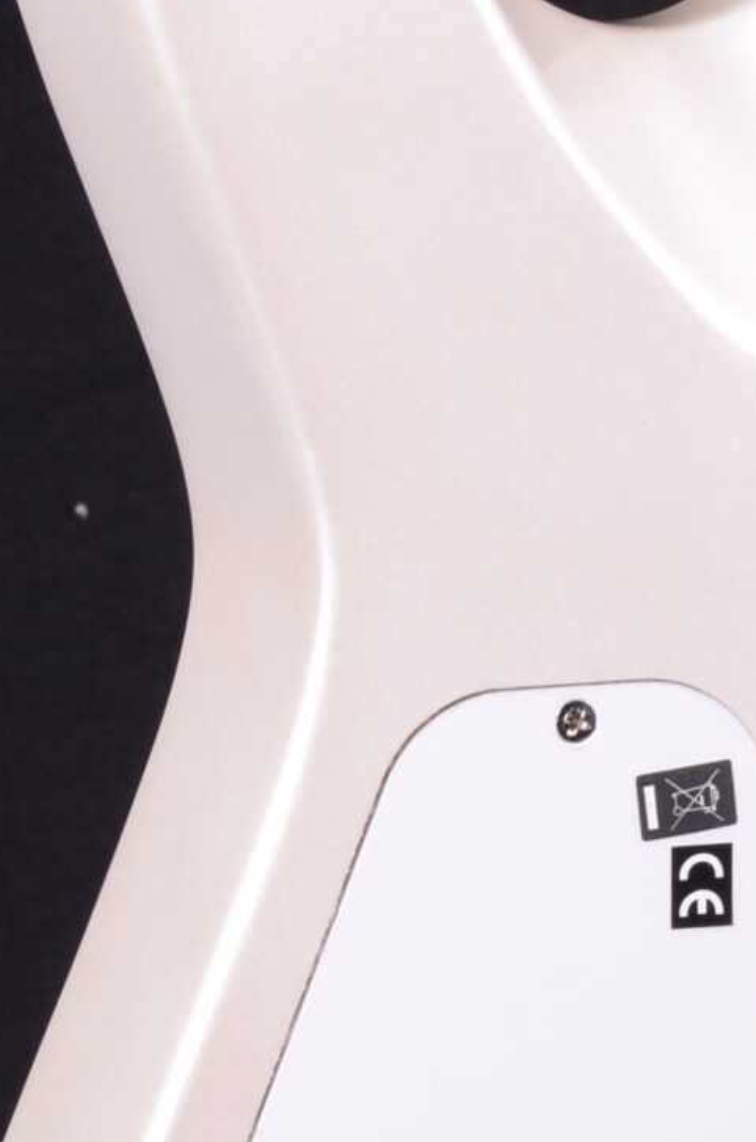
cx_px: 955
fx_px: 6678
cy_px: 613
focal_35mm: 211
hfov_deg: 6.4
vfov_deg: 9.8
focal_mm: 40
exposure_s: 1/200
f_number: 13
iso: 200
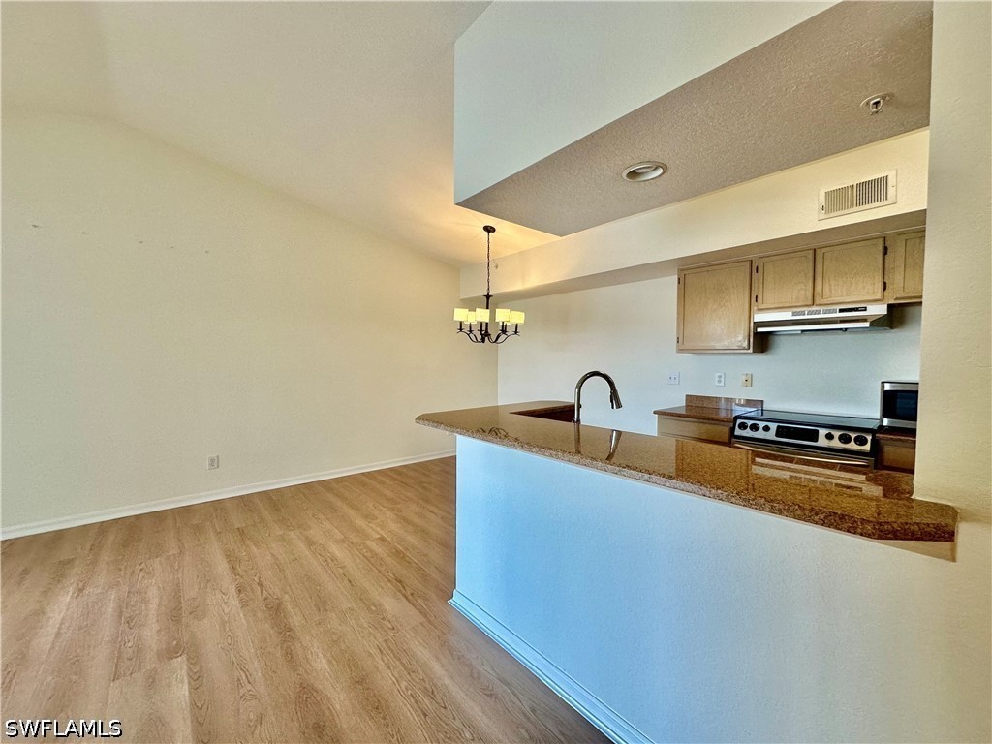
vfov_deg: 85.7
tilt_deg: -1.8
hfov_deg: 102.1
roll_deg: -0.2
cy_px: 372
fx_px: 401
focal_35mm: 14
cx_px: 496
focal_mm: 2.22
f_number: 2.2
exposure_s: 1/120
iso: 125
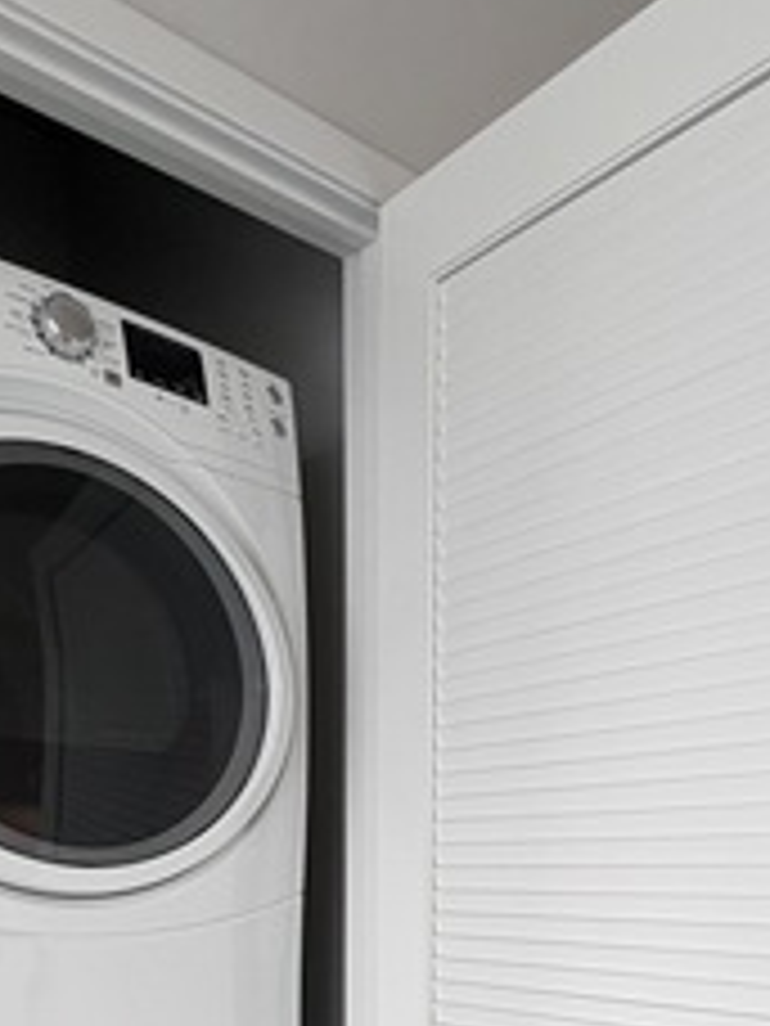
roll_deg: -1.1
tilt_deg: -7.8
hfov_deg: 34.7
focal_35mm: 41
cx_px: 536
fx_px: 1216
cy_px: 1069
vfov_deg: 39.3
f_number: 2.2
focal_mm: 2.22
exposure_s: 1/120
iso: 64
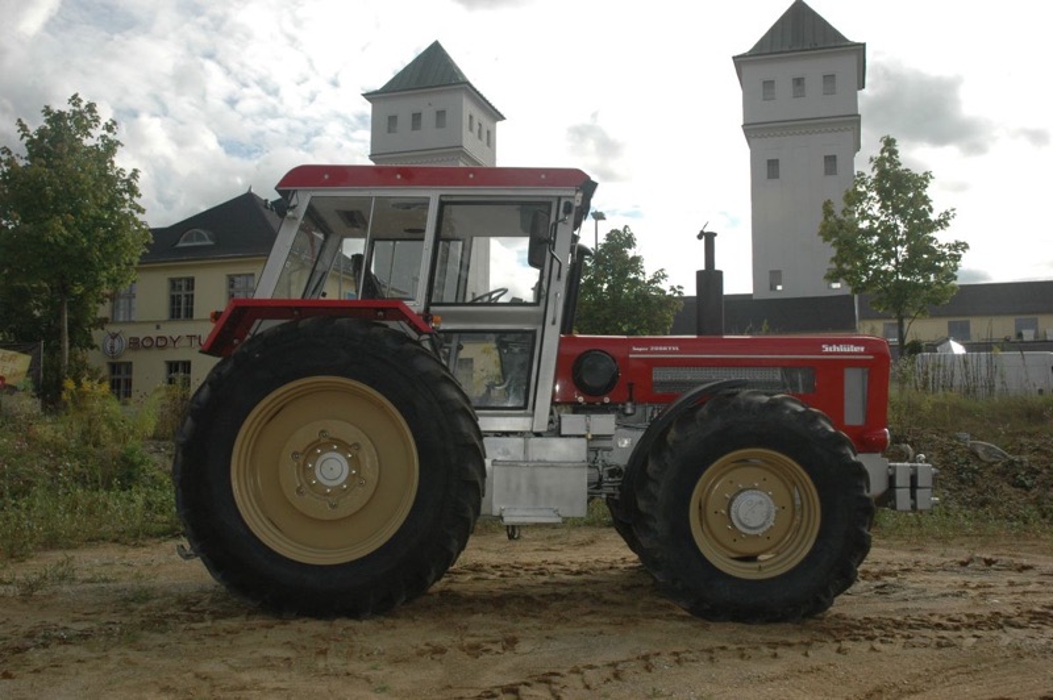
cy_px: 350
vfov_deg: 36.8
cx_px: 526
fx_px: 1052
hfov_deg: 53.2
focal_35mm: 36
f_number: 9
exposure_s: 1/500
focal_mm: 24
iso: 400
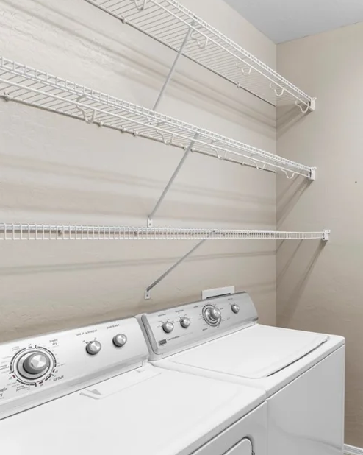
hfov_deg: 46.6
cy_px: 238
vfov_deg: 62.2
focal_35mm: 28
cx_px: 325
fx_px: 376
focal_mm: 18
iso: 400
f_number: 8
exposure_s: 1/8
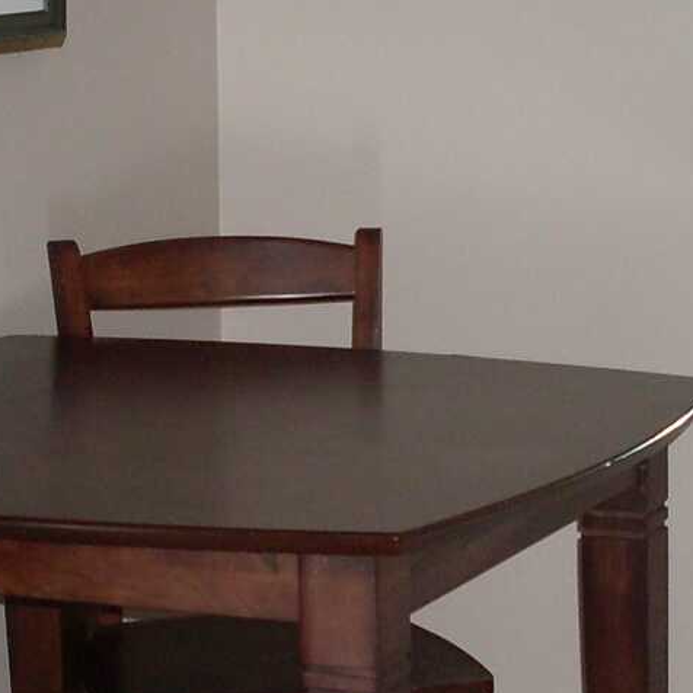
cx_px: 457
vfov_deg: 12.4
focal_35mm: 141
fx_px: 3194
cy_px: 475
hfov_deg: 12.4
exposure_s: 1/45
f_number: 2.8
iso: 120
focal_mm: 6.3
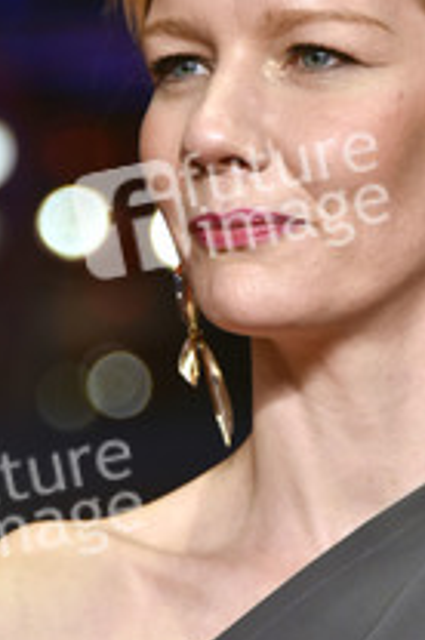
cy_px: 360
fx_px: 7870
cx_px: 320
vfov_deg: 4.7
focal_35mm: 443
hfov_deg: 3.1
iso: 3200
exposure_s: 1/250
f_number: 5.6
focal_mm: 230
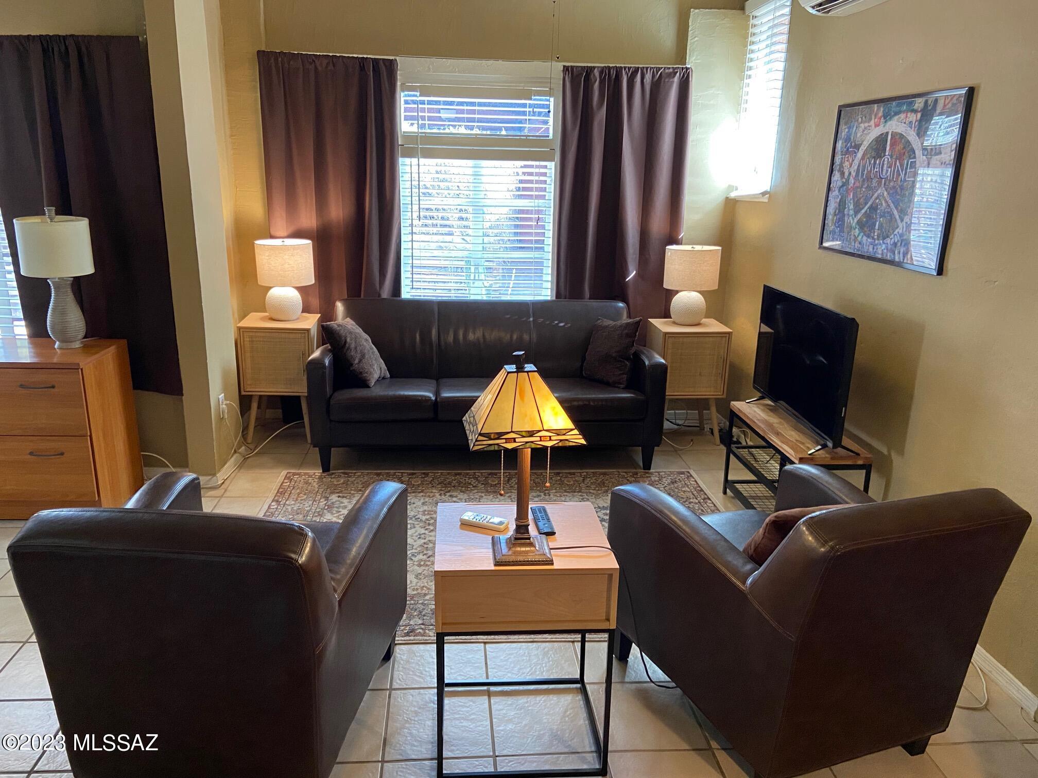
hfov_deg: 67.3
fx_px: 780
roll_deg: -1.7
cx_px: 519
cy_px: 389
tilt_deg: -15.5
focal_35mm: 26
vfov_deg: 53.1
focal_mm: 4.25
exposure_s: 1/60
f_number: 1.8
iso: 400
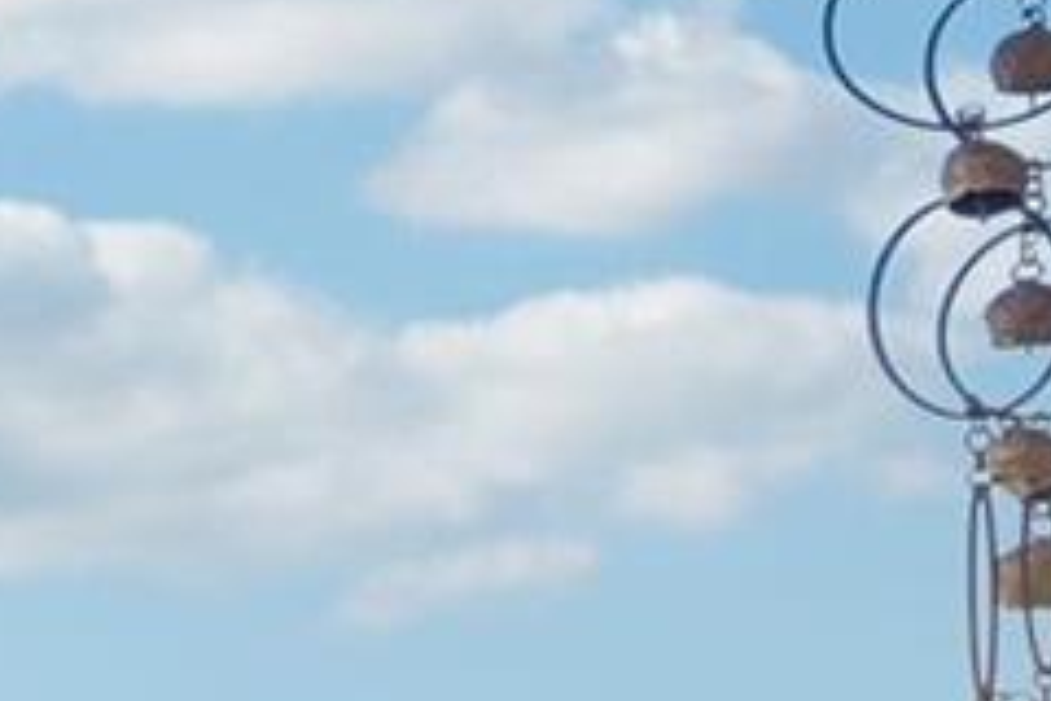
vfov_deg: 12.9
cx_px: -2413
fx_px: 3036
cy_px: 797
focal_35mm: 104
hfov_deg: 10.3
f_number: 8
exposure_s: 1/400
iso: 800
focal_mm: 10.4
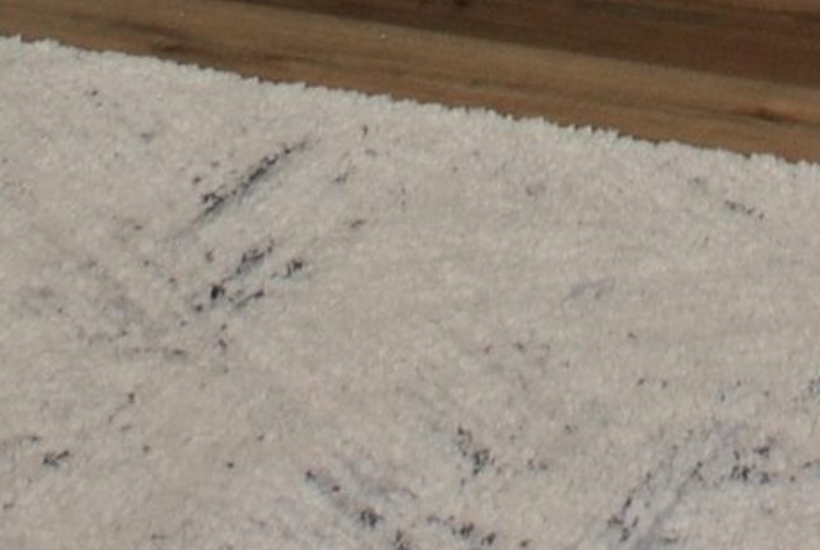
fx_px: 4129
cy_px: -1252
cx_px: 1040
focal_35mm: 181
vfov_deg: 6.7
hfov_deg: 11.1
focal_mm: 18
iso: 200
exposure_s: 1/60
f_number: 3.5
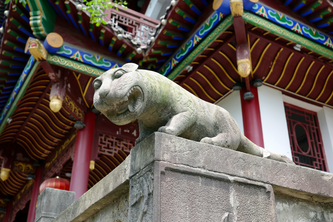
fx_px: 370
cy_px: 111
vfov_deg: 33.4
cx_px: 166
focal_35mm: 40
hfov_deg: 48.5
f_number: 4
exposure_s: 1/250
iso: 200
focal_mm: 26
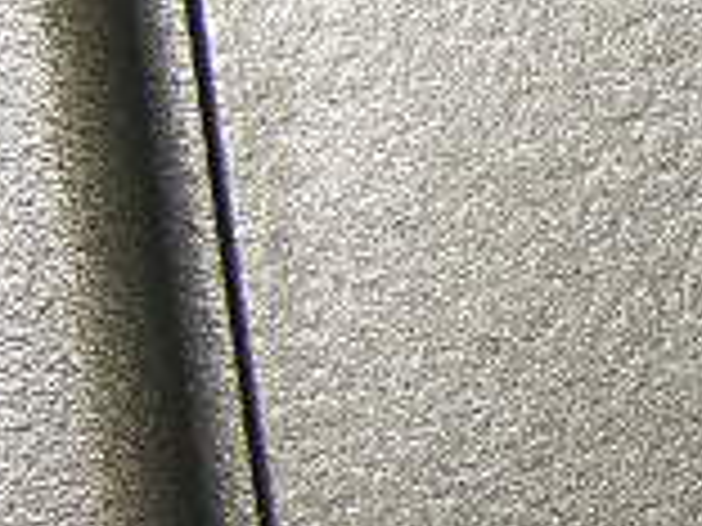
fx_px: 3001
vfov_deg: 10.0
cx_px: 792
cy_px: 103
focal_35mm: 148
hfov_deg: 13.1
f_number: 2.6
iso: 100
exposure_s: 1/13.2
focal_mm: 4.7
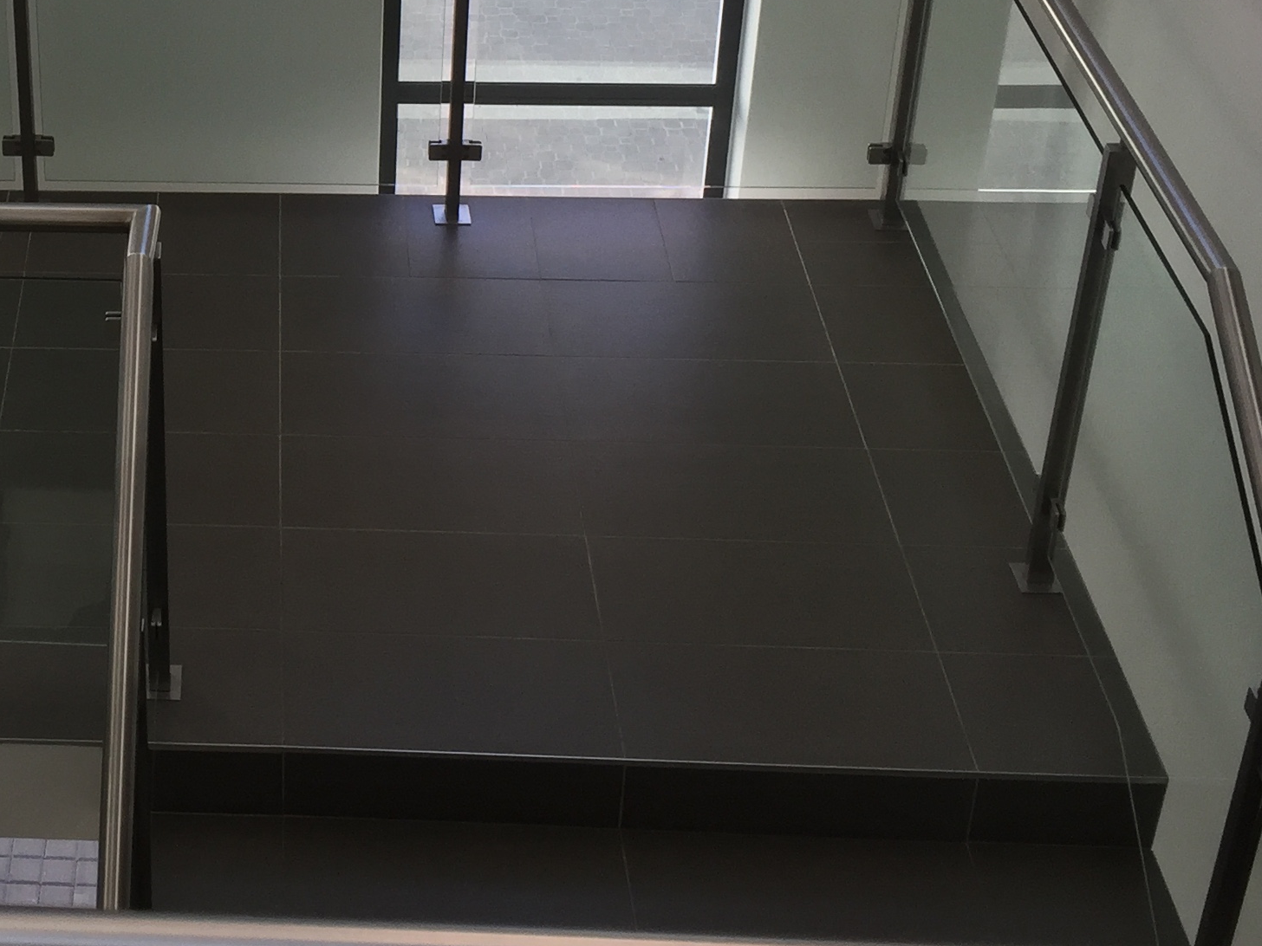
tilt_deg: -27.7
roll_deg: +1.7
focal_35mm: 65
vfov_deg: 21.9
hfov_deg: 28.4
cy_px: 53
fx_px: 2370
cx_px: 68
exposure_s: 1/100
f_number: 2.2
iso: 50
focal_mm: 4.15
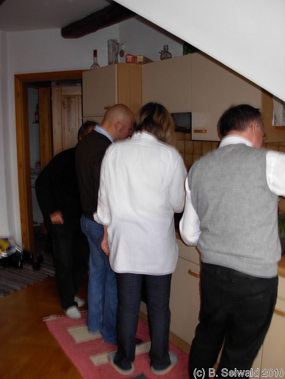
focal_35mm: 38
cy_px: 190
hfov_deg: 37.7
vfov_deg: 49.0
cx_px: 142
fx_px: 417
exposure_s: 1/22.6
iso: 79
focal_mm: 6.3
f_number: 2.9
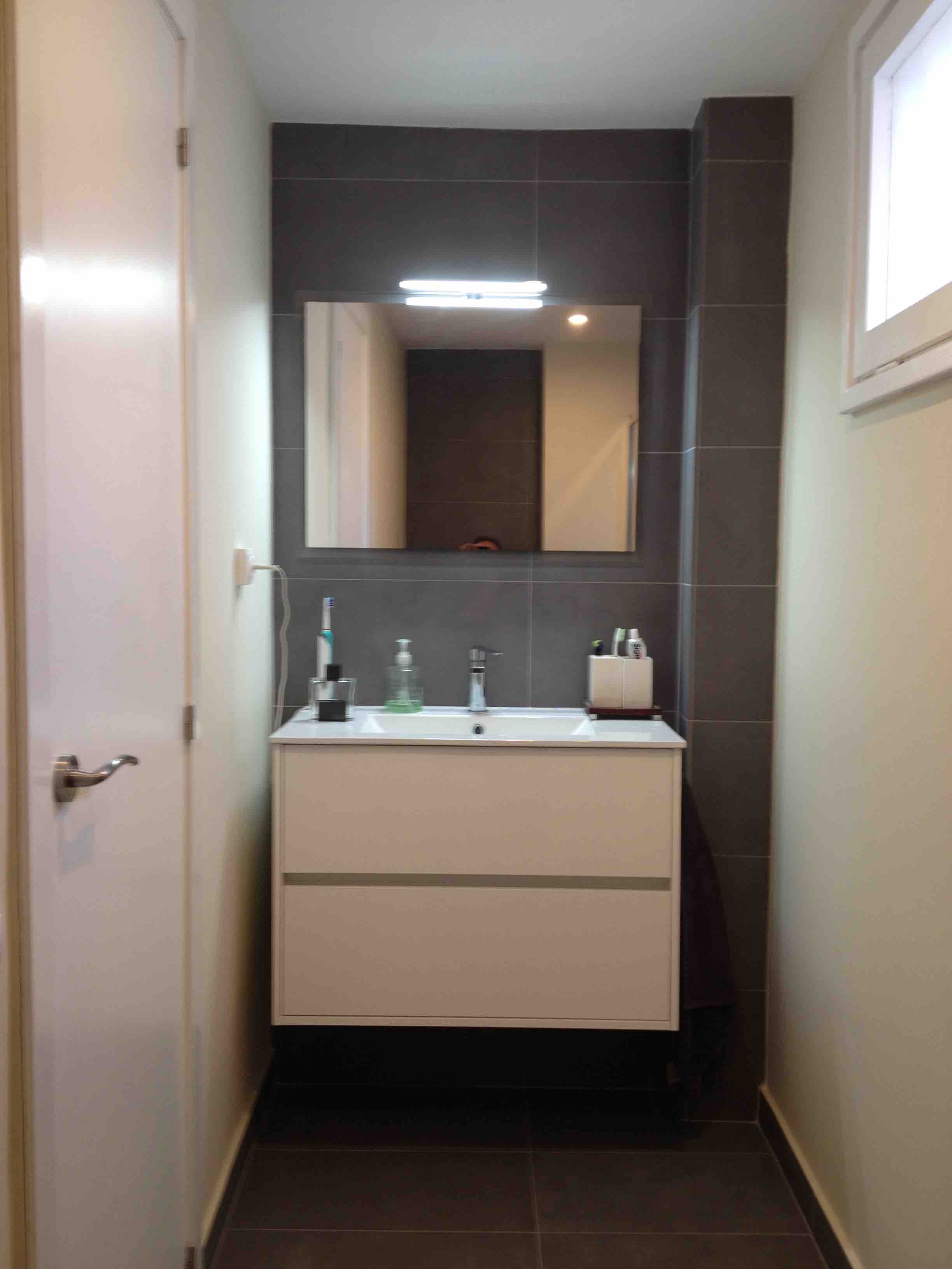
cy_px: 634
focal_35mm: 35
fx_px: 1283
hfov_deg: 40.7
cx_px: 476
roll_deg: +0.5
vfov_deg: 52.6
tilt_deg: -5.4
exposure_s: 1/20
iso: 50
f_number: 2.4
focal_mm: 4.28
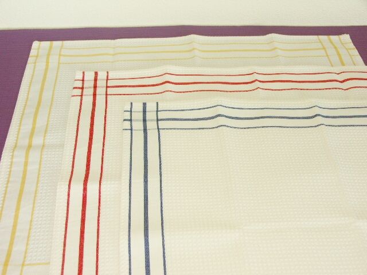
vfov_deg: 34.3
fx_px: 445
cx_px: 184
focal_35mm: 42
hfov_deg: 44.8
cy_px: 138
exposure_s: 1/80
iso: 64
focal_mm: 10.83
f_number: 2.8
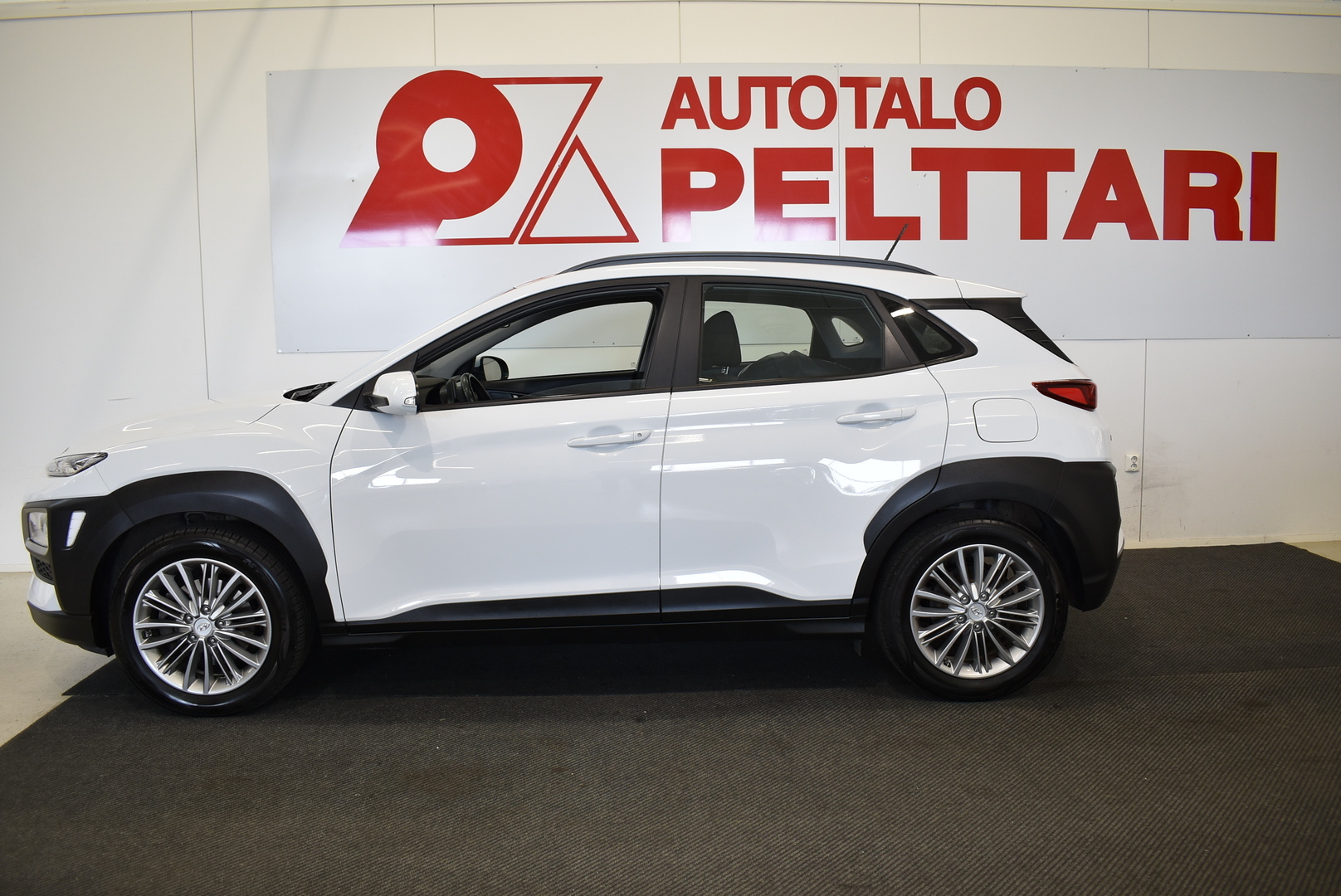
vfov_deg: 48.0
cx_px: 670
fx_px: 1006
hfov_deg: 67.3
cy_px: 448
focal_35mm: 27
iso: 400
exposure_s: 1/60
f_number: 4
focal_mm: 18
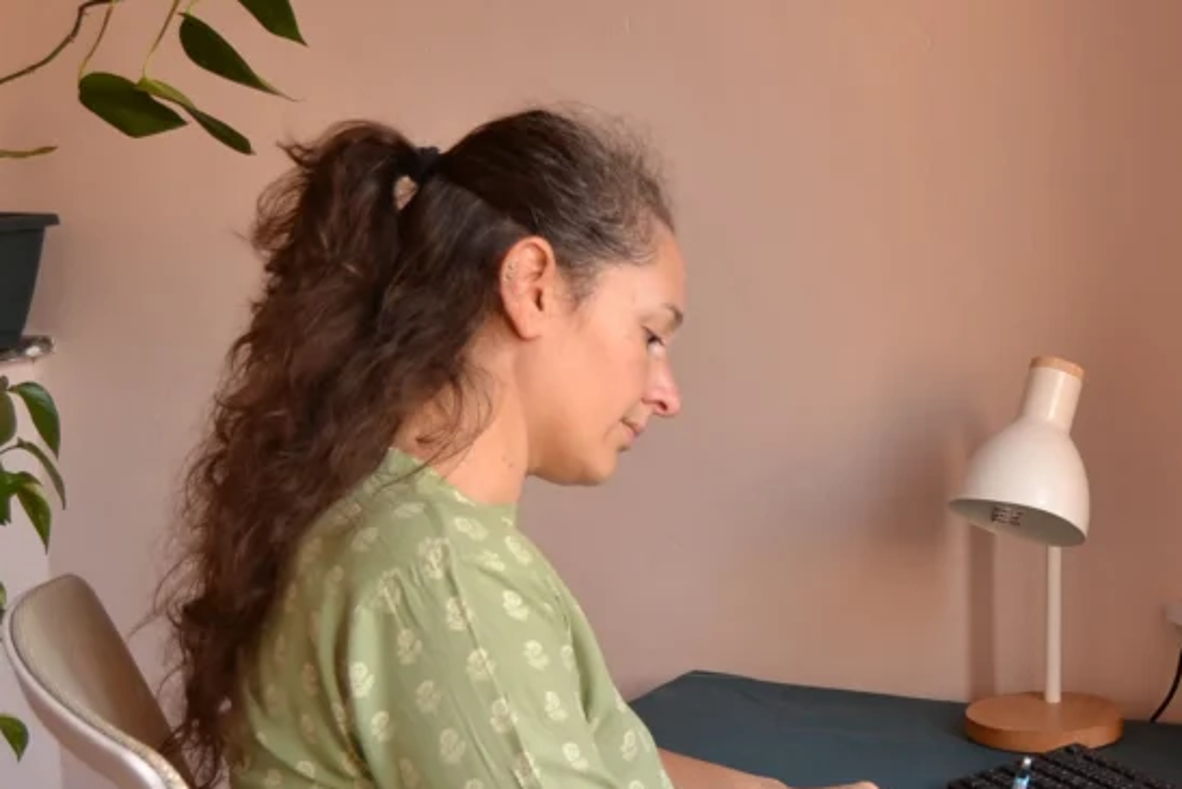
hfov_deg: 27.1
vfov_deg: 18.6
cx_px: 968
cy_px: 531
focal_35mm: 73
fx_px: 2397
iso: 100
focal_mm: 26
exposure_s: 1/3.33
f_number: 4
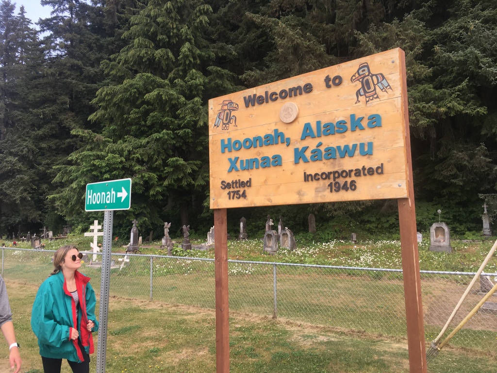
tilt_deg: +8.0
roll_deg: +0.9
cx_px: 248
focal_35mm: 29
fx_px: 416
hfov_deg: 61.7
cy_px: 186
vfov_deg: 48.2
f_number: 2.2
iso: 25
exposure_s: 1/574
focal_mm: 4.15
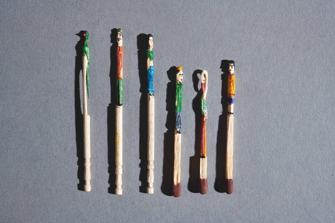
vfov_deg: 22.6
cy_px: 112
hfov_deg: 33.4
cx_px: 168
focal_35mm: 60
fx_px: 558
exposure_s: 1/125
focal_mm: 60
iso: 40
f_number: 6.3
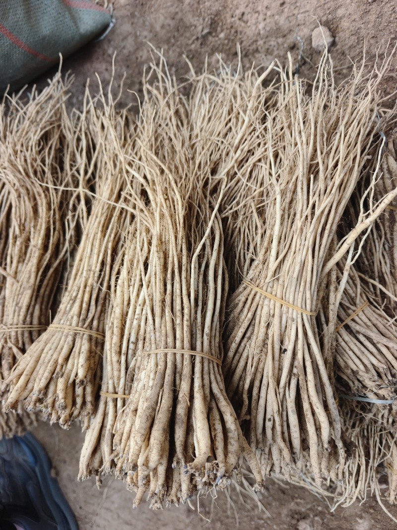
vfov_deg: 73.9
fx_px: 352
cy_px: 265
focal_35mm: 23
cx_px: 198
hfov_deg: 58.9
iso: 250
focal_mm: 6.06
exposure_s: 1/200
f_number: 1.6
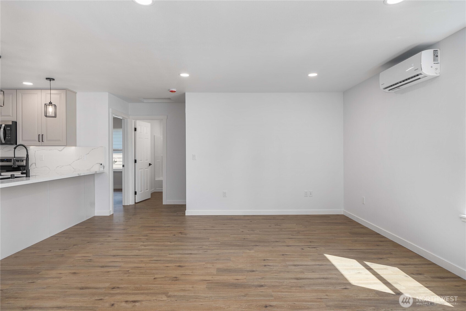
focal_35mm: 19
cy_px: 156
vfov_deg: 64.6
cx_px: 233
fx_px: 246
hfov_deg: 86.9
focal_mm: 19
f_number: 7.1
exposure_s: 1/30
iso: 1000
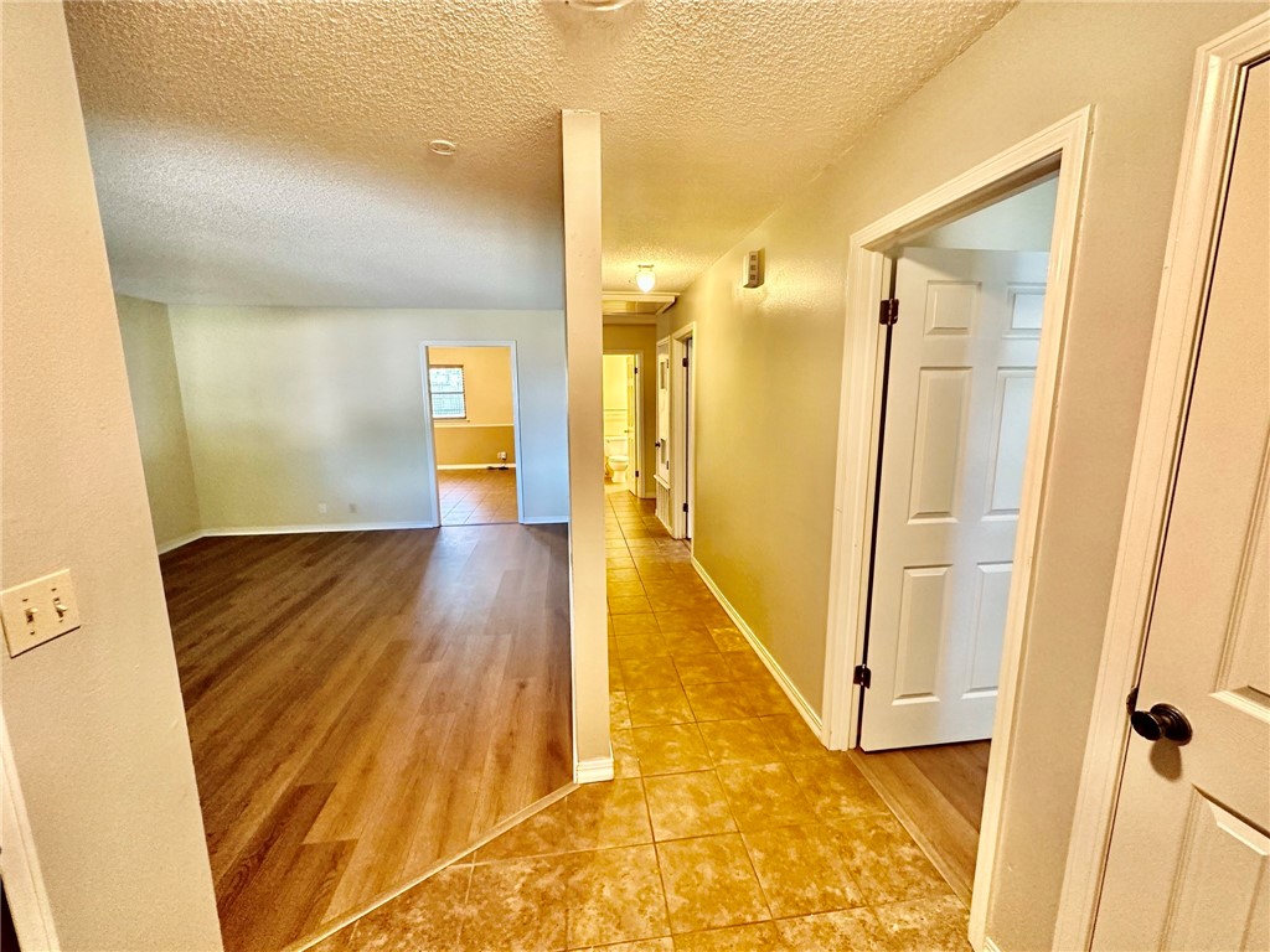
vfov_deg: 85.7
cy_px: 476
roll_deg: +0.3
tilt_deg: -9.9
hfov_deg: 102.1
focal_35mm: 14
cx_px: 635
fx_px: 514
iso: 500
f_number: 2.2
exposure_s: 1/60
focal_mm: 2.22
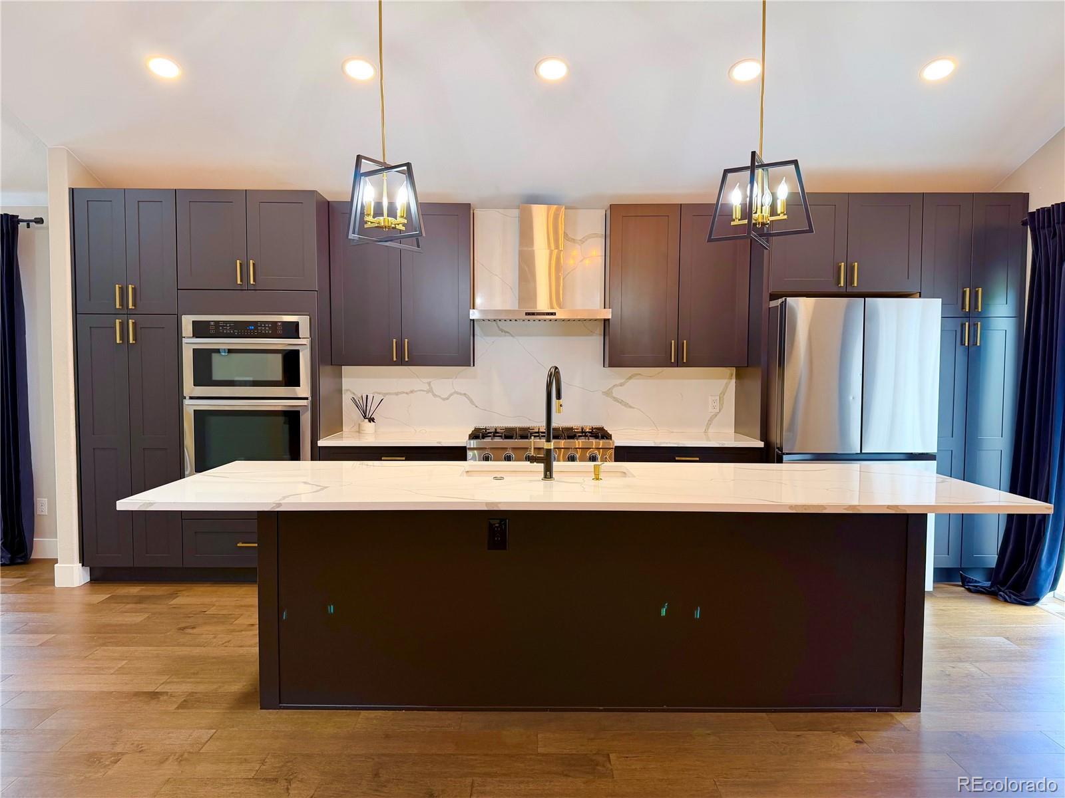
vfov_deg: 56.8
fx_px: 738
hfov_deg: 71.6
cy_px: 399
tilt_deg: -3.2
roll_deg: +0.0
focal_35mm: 24
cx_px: 532
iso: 125
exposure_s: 1/60
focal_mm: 6.76
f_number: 1.78
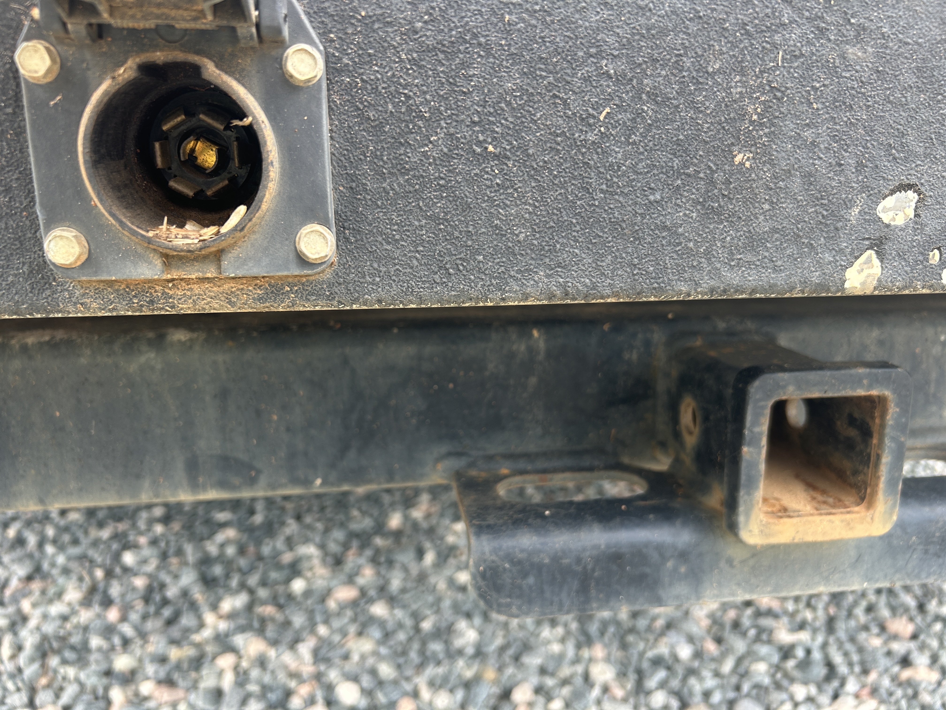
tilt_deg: -13.4
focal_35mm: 26
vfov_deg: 53.1
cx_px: 473
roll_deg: +0.1
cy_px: 355
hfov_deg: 67.3
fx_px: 711
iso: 32
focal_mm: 5.7
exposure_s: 1/140
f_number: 1.5
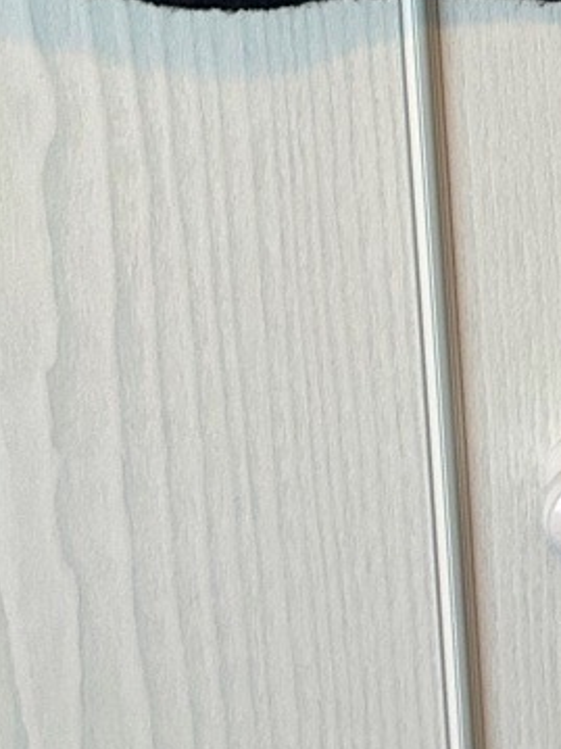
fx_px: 2508
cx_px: 776
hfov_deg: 12.3
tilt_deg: -8.3
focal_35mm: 116
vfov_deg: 13.8
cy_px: -843
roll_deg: +2.0
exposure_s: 1/50
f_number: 1.5
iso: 320
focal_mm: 5.7
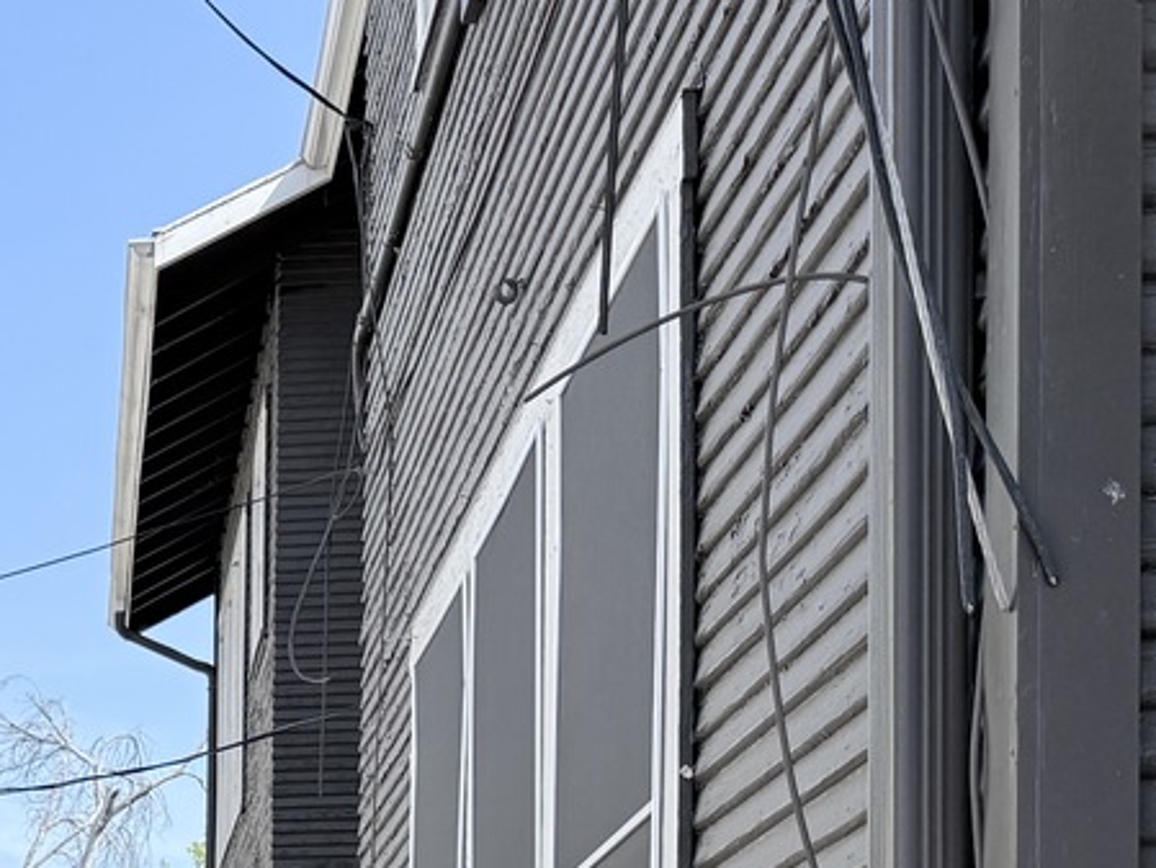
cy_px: 1229
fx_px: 2572
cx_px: -247
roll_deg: -0.7
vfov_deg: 17.5
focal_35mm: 77
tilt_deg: +1.5
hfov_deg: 23.1
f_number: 1.78
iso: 100
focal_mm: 6.76
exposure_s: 1/2053
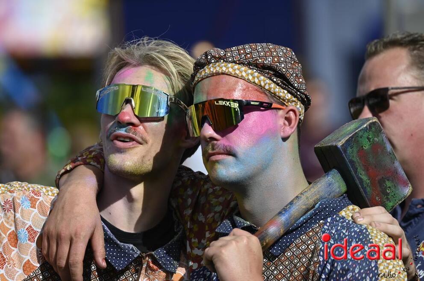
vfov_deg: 3.4
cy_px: 140
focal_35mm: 400
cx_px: 212
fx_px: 4706
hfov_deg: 5.2
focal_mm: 400
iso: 400
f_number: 5.6
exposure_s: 1/3200
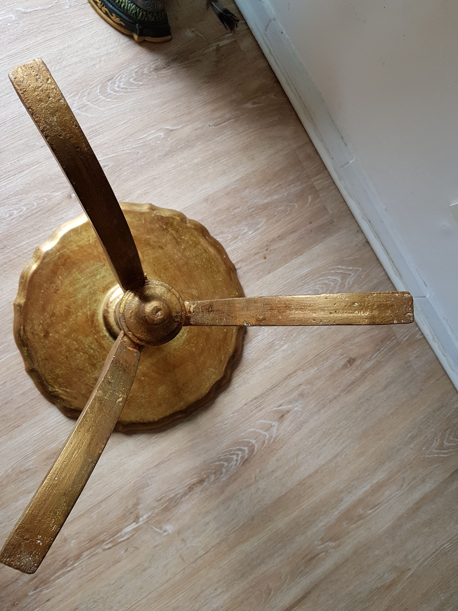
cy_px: 306
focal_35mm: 26
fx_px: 459
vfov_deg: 67.3
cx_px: 229
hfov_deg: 53.1
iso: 64
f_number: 1.7
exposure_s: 1/100
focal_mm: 4.2
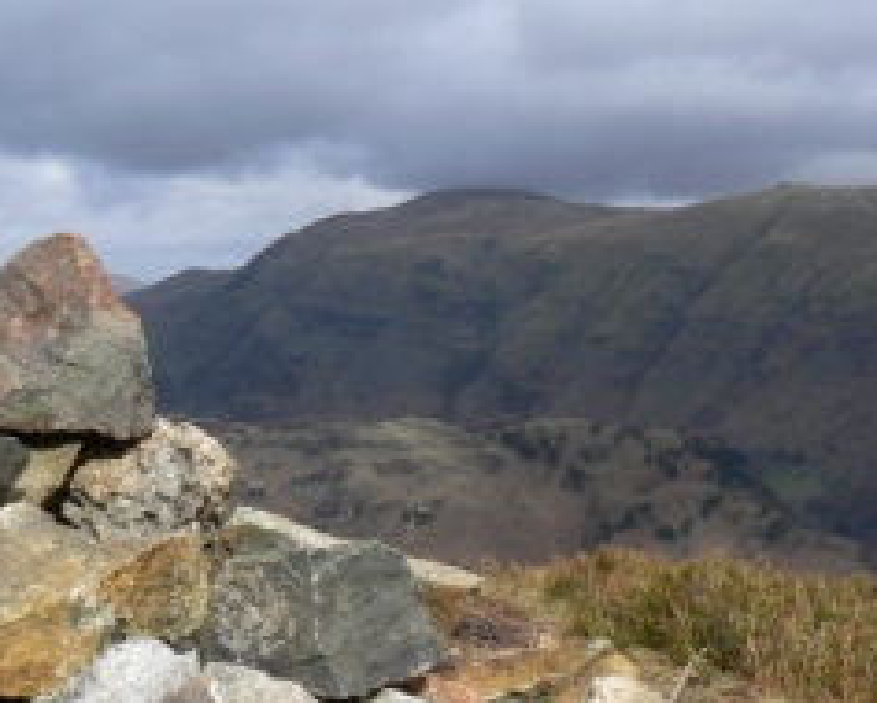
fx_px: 1663
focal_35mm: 64
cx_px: 318
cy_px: 418
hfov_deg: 29.4
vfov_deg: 23.8
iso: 80
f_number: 6.3
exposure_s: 1/500
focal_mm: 6
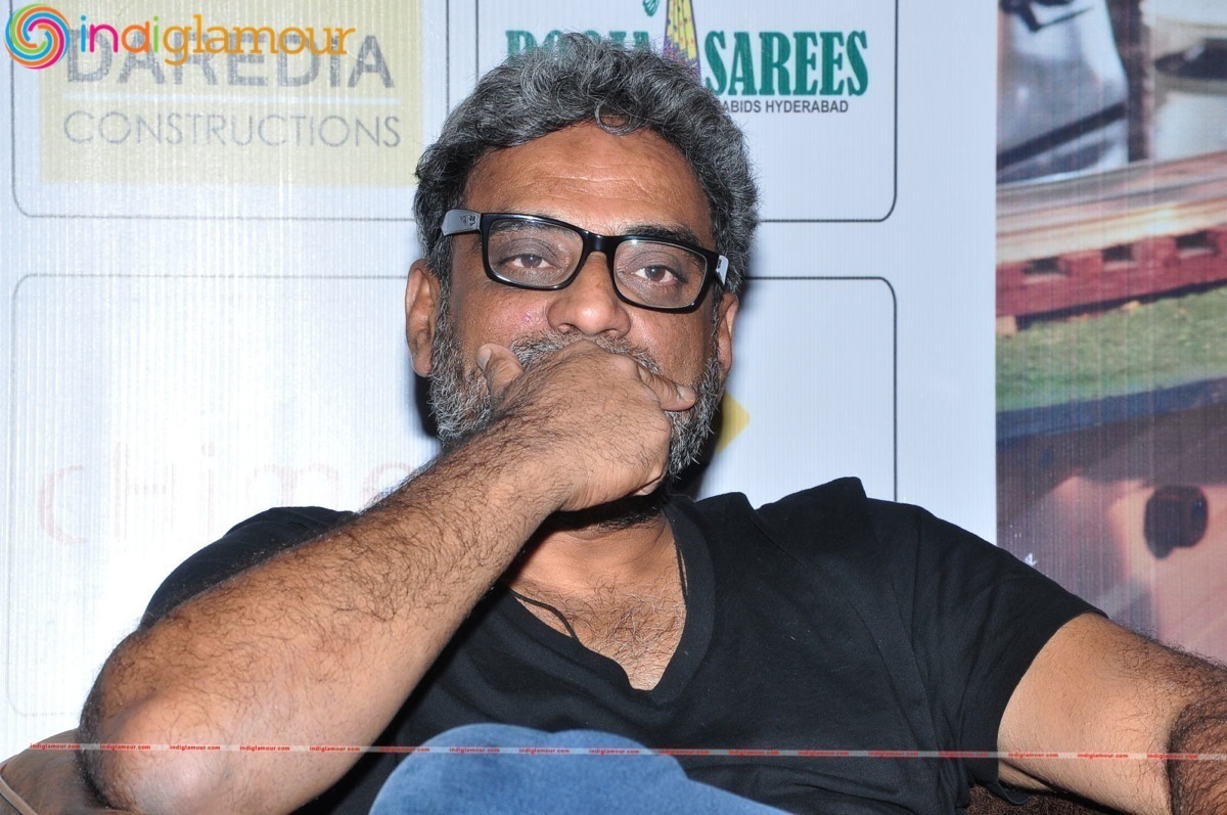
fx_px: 4698
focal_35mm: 138
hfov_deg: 14.9
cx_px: 614
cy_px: 408
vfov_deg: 9.9
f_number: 13
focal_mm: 92
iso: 400
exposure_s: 1/125
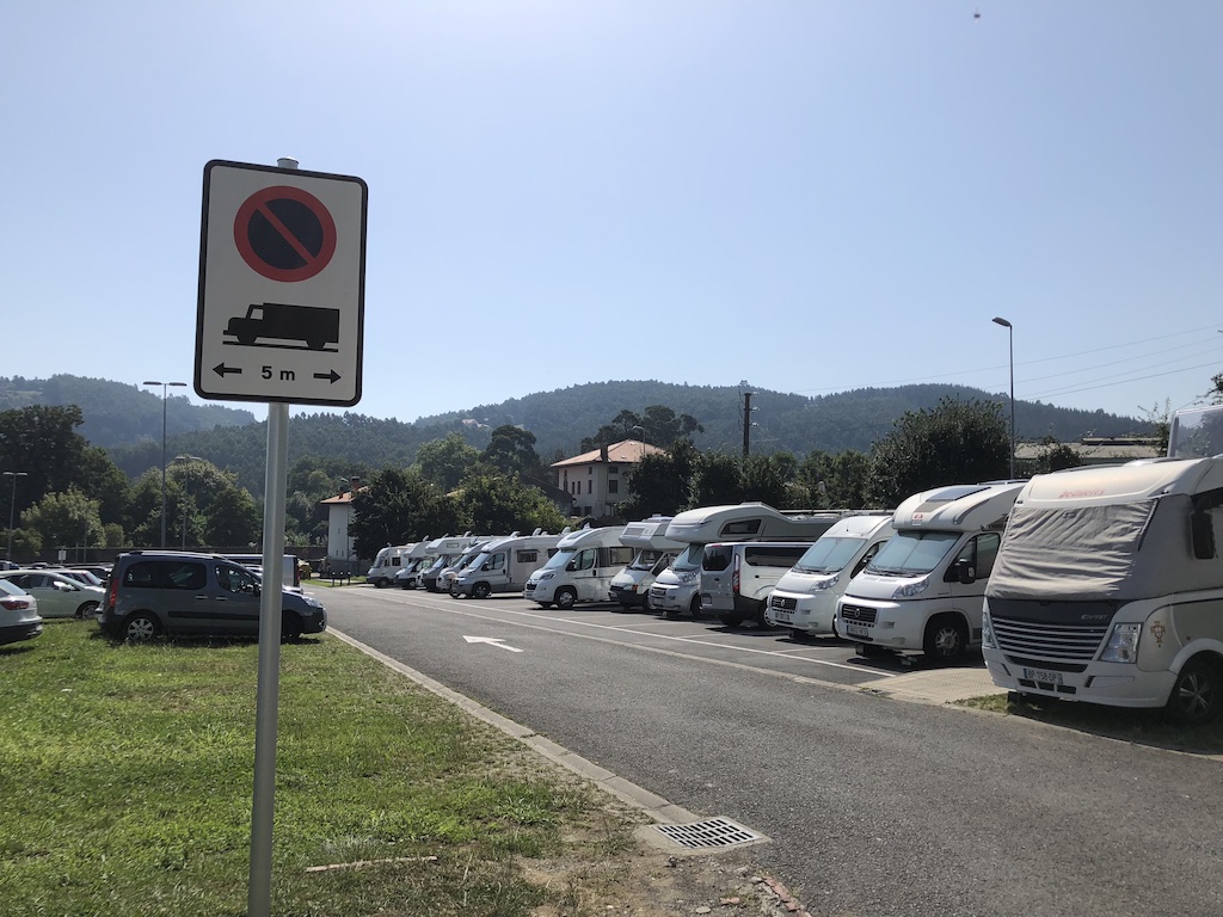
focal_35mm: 28
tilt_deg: +3.7
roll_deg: +0.0
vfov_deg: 49.7
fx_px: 989
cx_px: 612
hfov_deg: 63.4
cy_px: 458
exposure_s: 1/4000
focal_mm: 3.99
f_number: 1.8
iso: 20
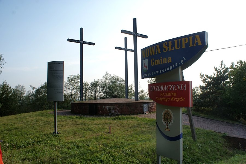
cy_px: 82
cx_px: 123
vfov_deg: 48.0
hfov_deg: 67.3
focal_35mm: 27
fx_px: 185
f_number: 10
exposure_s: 1/160
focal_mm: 18
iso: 100
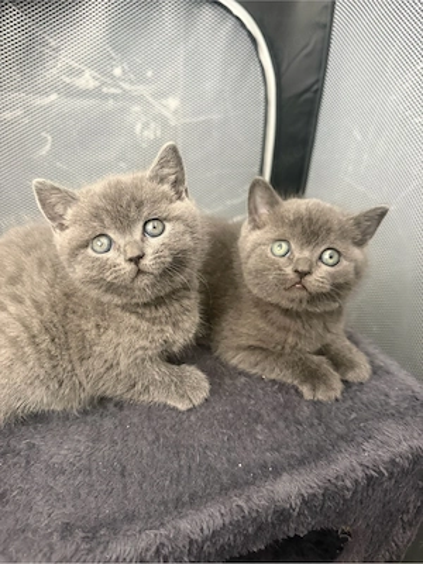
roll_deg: -3.8
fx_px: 391
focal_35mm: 24
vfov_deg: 71.6
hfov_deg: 56.8
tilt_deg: -28.0
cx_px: 212
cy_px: 282
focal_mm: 6.76
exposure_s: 1/60
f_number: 1.78
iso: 800
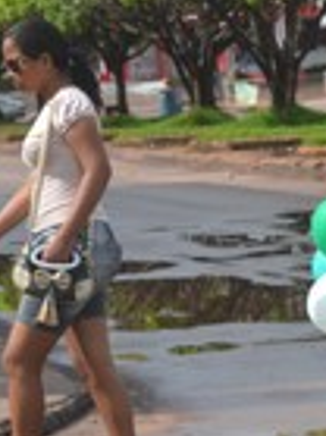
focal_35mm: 224
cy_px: 141
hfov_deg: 6.5
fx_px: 2817
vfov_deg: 8.8
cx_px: 502
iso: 100
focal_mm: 48
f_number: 8
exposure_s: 1/250
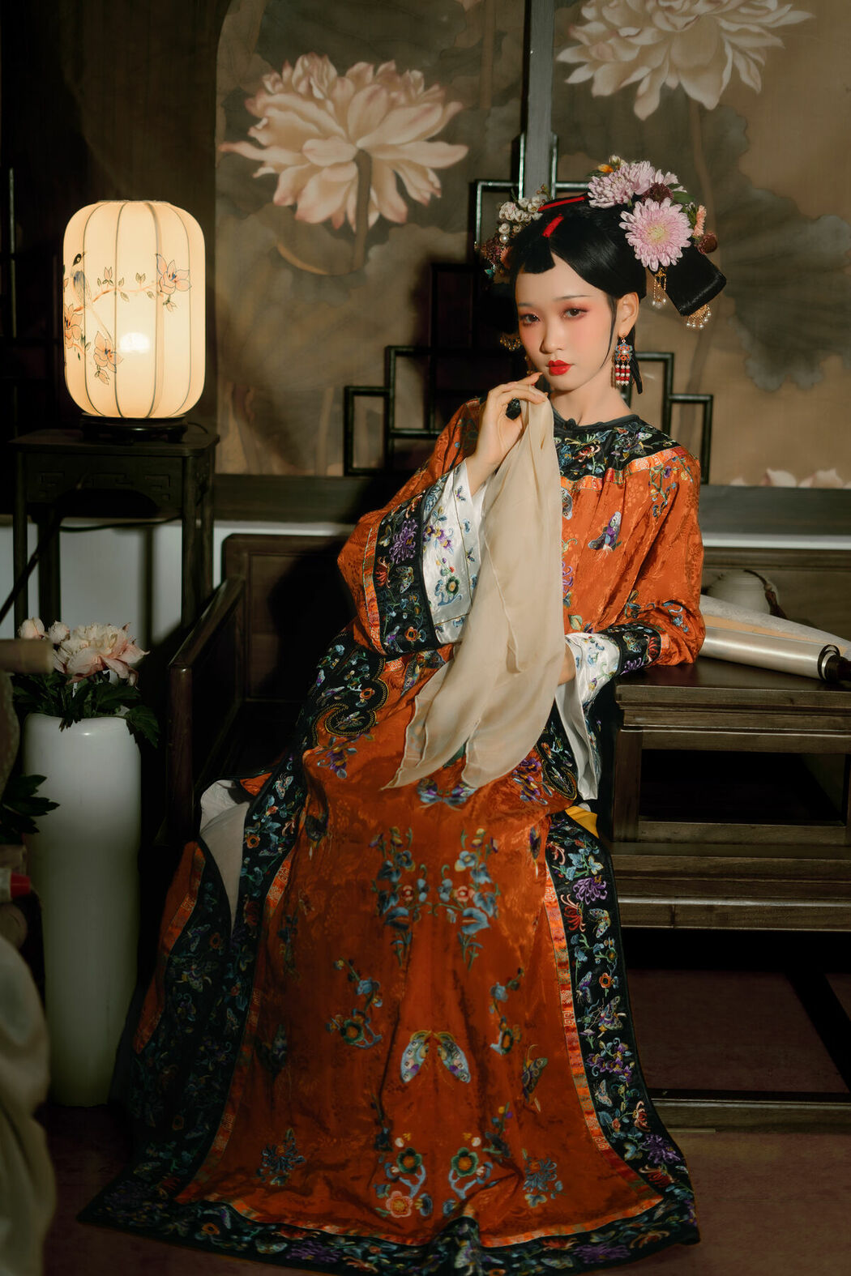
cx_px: 426
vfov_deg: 39.6
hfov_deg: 27.0
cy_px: 638
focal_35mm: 50
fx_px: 1773
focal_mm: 50
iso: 100
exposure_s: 1/160
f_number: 2
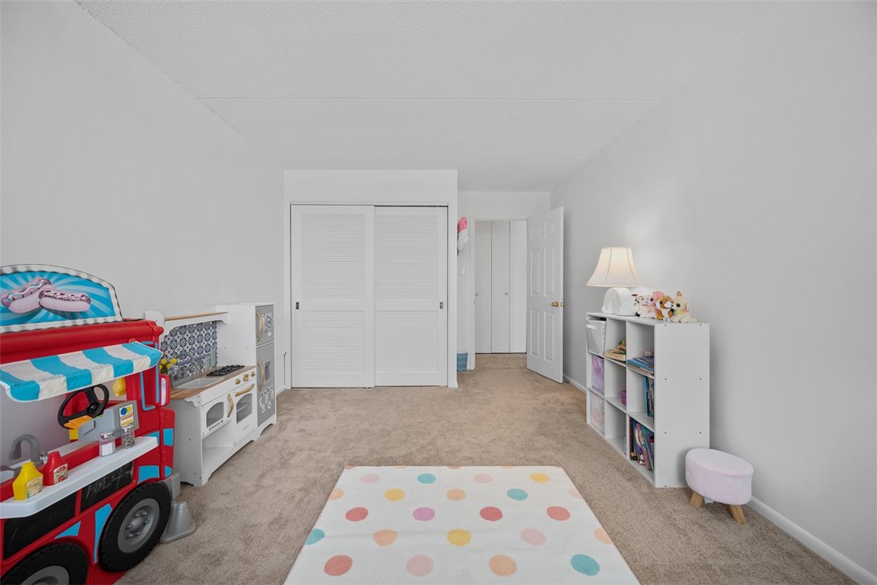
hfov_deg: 104.3
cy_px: 292
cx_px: 438
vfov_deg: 81.2
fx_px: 341
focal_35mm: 14
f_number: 8
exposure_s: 1/8
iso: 2500
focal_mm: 14
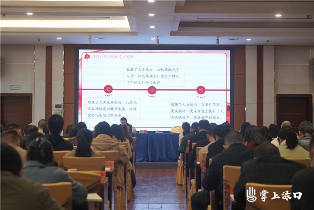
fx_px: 611
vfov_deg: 19.5
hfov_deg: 28.8
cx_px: 157
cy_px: 105
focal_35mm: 70
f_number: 5
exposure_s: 1/200
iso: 1600
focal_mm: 70
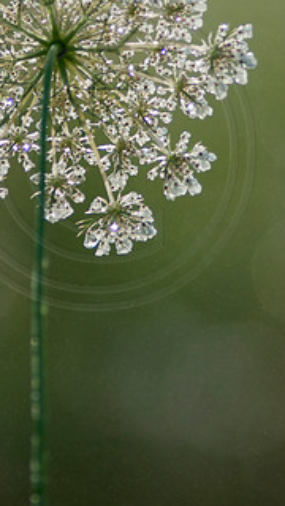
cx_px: 96
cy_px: 163
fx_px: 5938
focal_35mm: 442
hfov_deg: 2.7
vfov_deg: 4.9
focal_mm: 200
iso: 100
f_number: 2.8
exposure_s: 1/2000
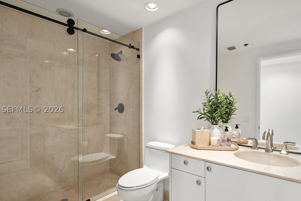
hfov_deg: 83.8
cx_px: 163
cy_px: 109
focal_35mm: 20
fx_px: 167
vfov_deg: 61.8
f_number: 8
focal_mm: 14
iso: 320
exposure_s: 1/1.67
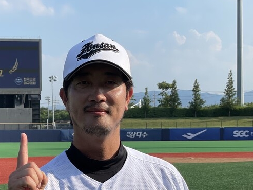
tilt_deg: -0.7
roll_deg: +0.8
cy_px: 151
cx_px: 27
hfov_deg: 20.3
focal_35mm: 95
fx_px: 694
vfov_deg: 15.4
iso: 25
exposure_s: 1/1199
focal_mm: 6
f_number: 2
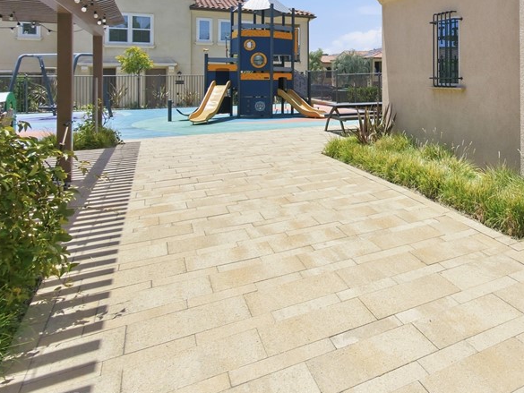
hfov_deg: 57.3
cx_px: 440
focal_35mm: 28
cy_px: 70
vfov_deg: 46.7
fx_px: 424
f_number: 2.2
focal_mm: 3
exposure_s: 1/800
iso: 100
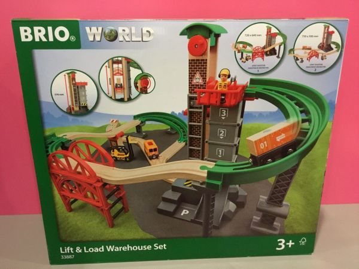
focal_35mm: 31
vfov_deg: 45.4
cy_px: 134
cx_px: 180
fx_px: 321
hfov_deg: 58.4
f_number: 2.4
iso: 320
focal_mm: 3.3
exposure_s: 1/17
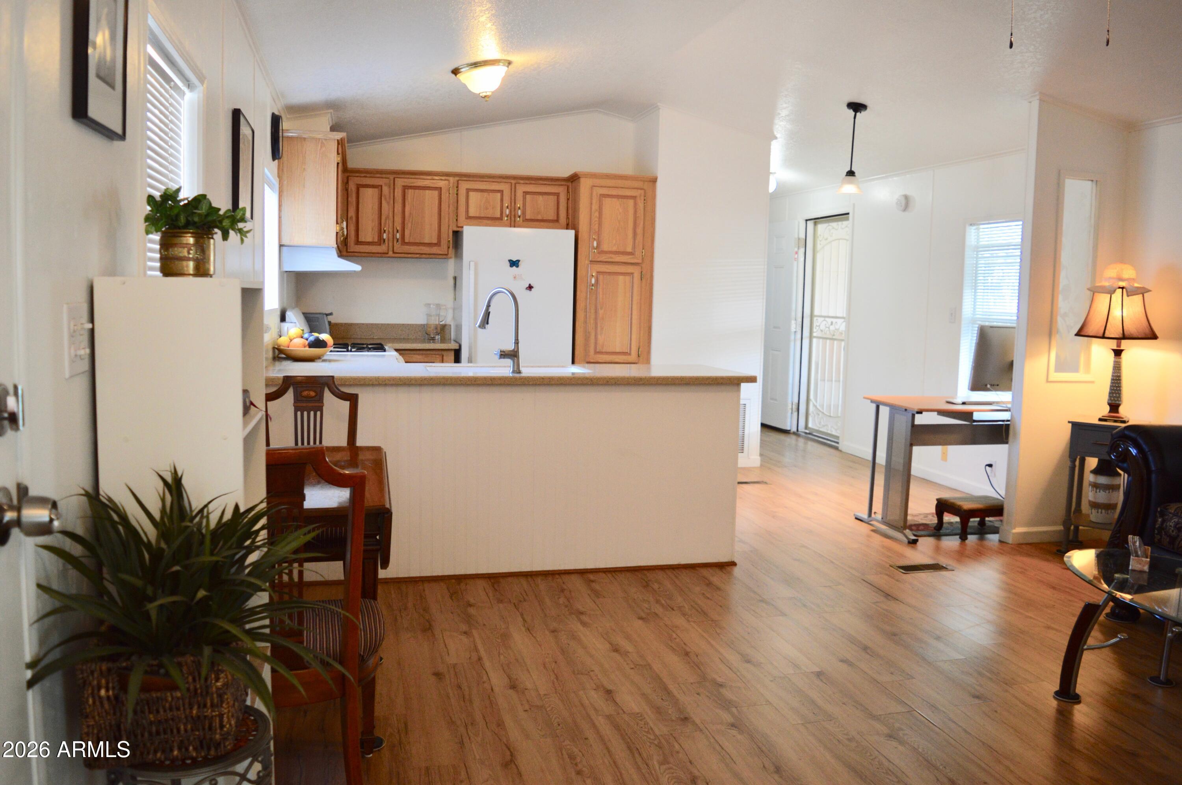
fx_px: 886
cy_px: 392
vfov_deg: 47.8
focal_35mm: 27
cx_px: 591
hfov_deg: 67.4
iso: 400
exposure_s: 1/50
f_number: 3.5
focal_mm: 18
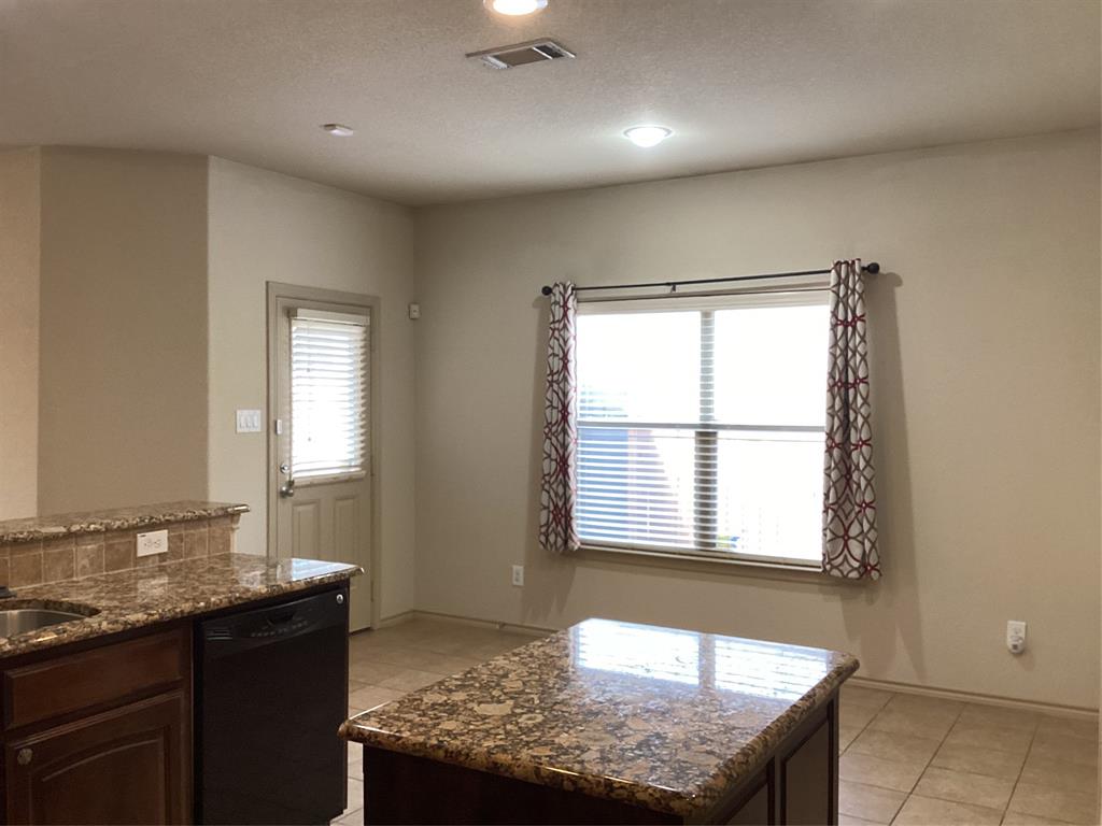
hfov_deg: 58.4
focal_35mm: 31
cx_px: 551
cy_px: 413
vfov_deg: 45.4
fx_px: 987
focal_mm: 3.3
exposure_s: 1/60
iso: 125
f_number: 2.4
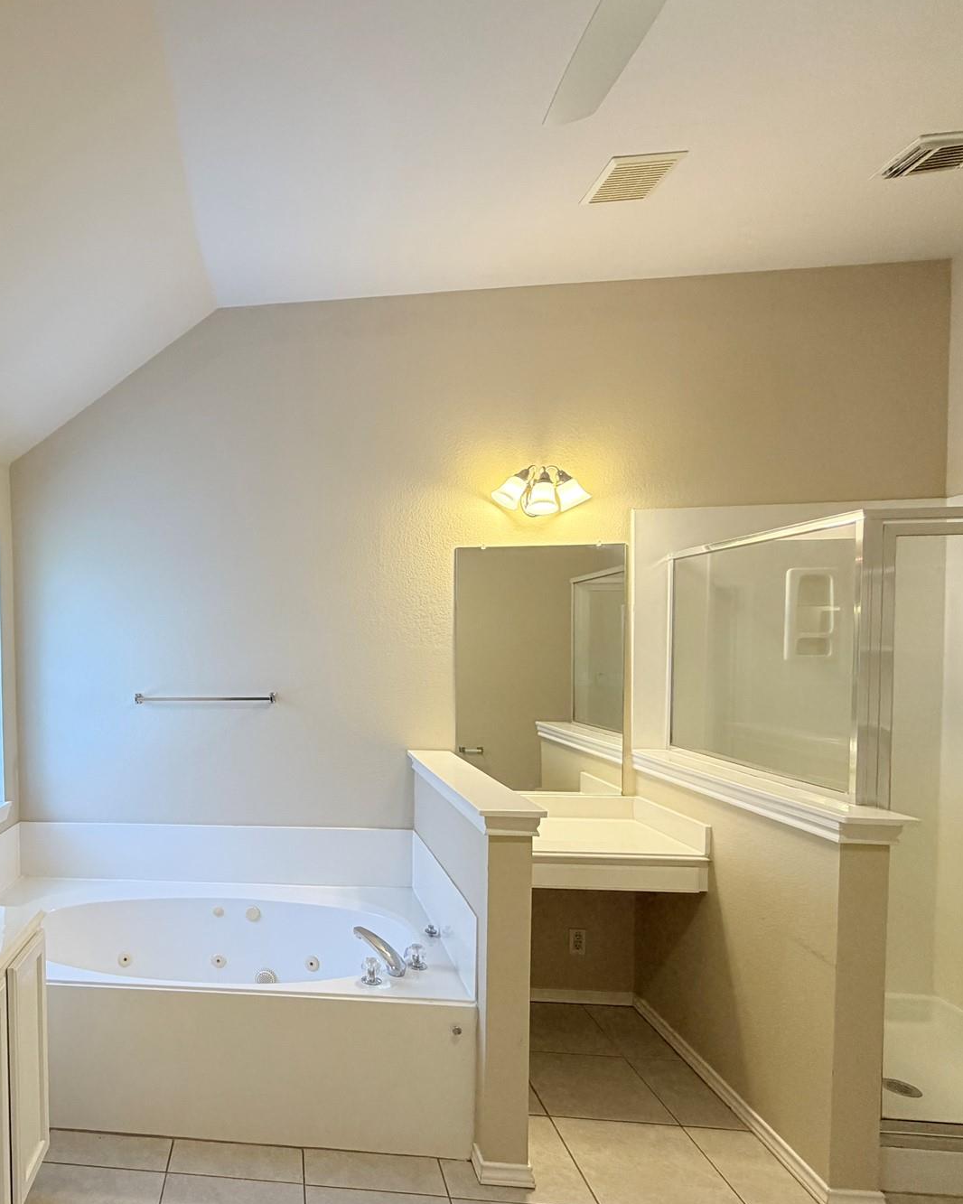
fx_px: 748
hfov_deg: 60.1
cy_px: 672
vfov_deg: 77.3
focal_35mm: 21
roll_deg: +1.1
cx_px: 188
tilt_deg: -2.6
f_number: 2.2
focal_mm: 2.22
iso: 200
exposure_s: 1/120
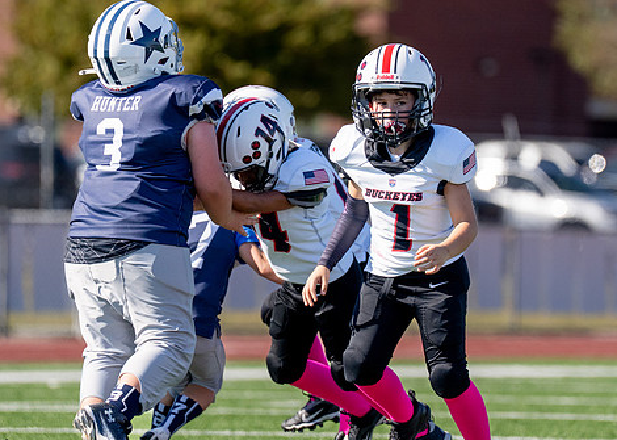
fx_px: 7845
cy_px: 184
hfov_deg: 4.5
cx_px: 331
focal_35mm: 448
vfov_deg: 3.2
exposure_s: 1/6400
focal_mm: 200
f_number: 2.8
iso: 320
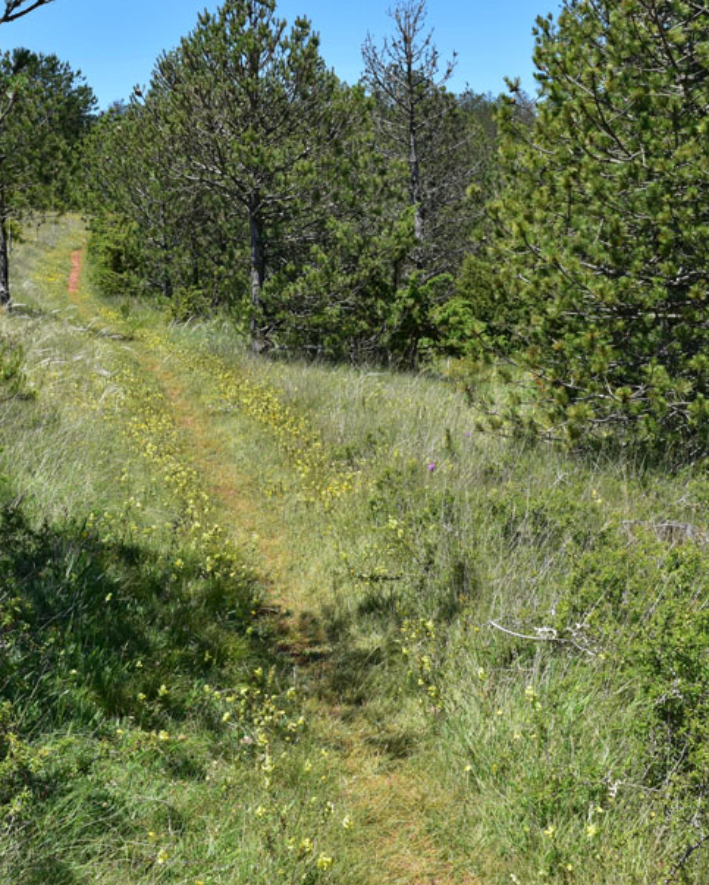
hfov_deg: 26.9
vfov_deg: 33.5
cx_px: 219
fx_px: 1468
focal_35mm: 56
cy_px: 397
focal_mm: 24
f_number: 11
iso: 400
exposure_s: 1/400
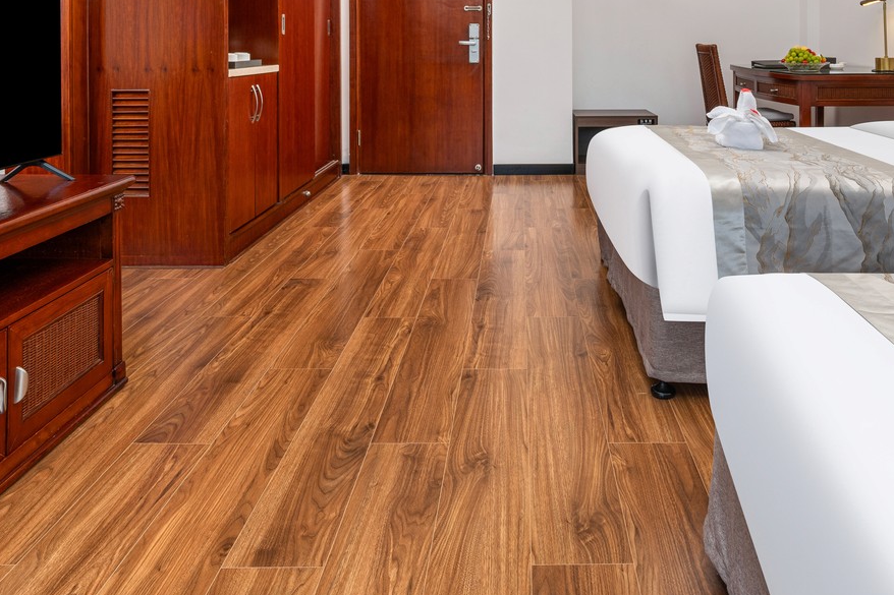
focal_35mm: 28
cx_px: 546
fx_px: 695
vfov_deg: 41.7
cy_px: 34
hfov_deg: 64.7
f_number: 9
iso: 200
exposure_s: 1/60
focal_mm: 12
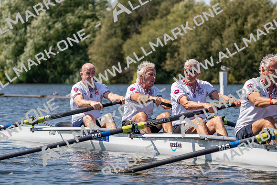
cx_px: 138
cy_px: 92
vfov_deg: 6.9
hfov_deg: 10.3
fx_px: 1539
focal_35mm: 200
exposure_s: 1/2000
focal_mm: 200
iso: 250
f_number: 5.6
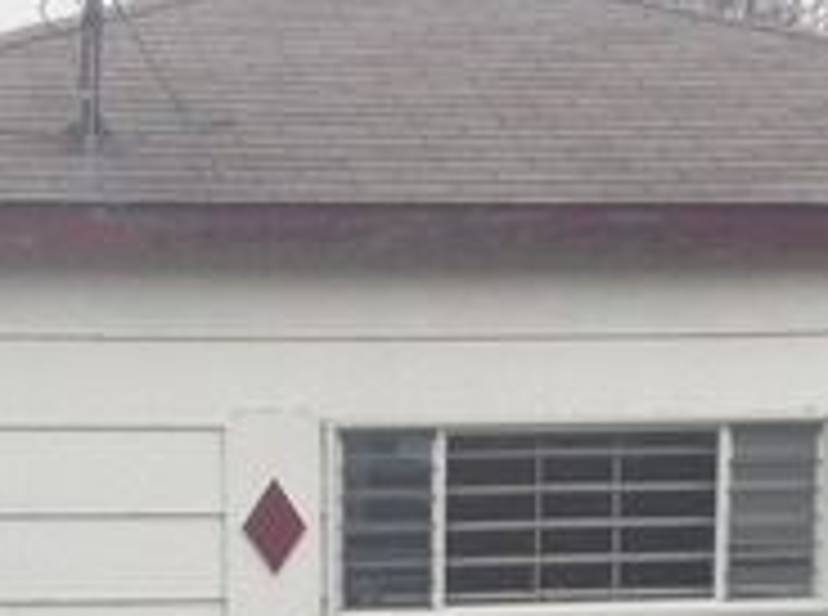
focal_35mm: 115
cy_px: 778
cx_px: 428
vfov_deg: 12.5
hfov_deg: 17.2
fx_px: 2744
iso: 40
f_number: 2.4
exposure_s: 1/120
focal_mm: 3.3
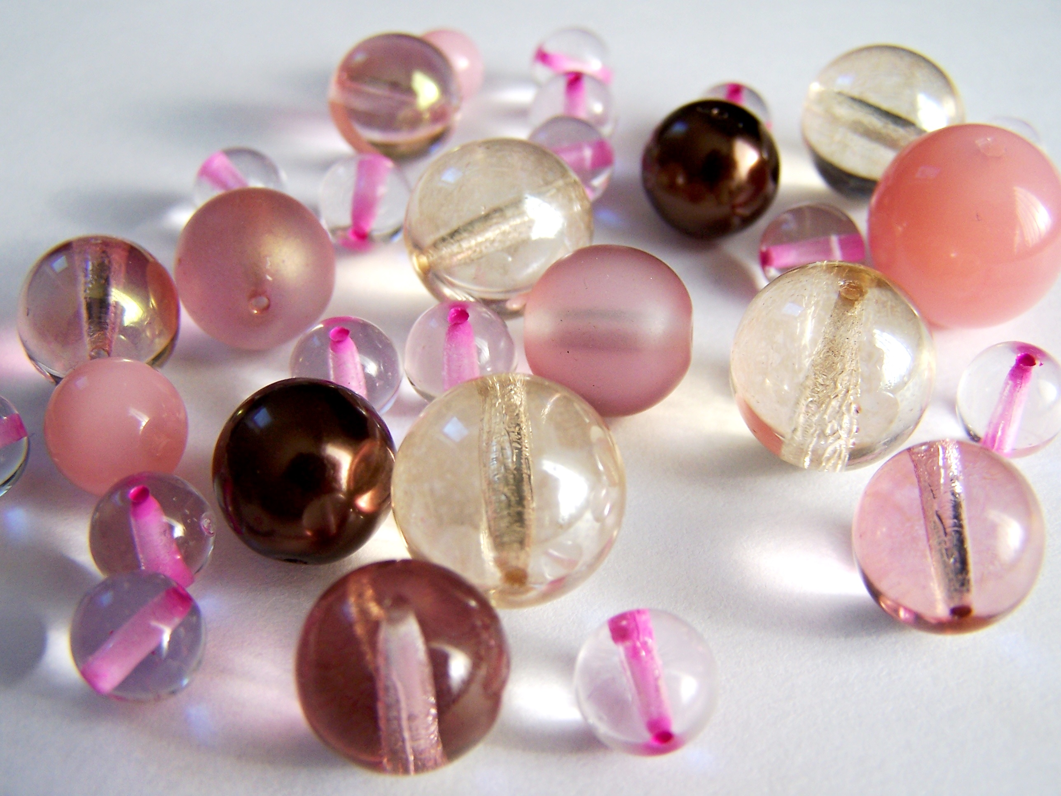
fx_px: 1165
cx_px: 530
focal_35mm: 38
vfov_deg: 37.7
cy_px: 398
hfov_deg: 49.0
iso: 80
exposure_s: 1/250
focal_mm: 6.3
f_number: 2.8
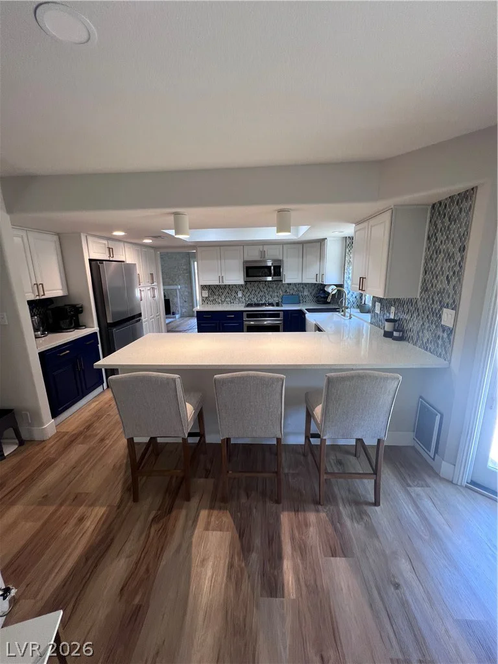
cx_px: 249
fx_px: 249
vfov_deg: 106.2
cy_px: 332
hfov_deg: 89.9
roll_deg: +1.7
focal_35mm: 13
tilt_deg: -11.2
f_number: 1.8
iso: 160
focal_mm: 1.57
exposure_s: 1/120
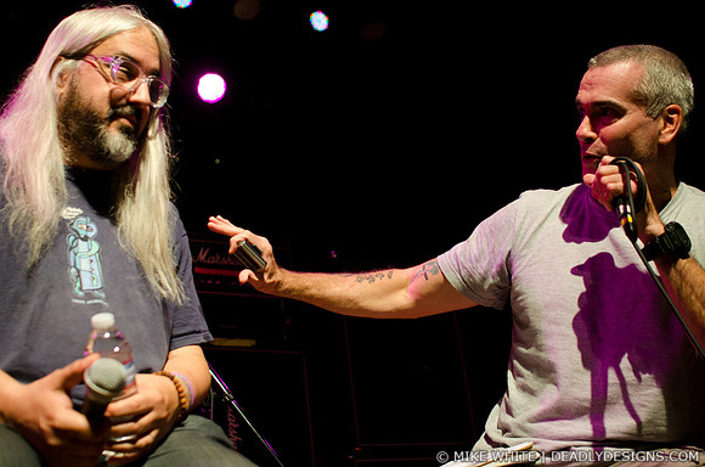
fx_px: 879
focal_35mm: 45
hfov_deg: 43.7
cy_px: 234
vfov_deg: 29.7
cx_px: 352
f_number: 2.8
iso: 1600
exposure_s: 1/500
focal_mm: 30
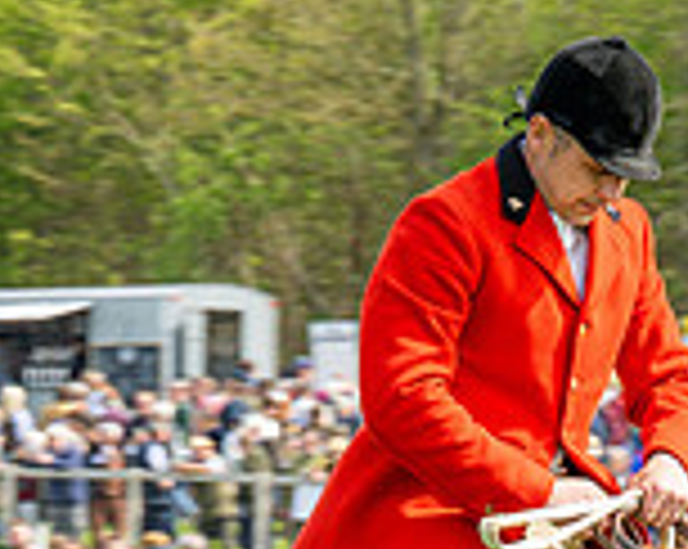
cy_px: 999
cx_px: 419
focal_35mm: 675
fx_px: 13727
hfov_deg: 2.9
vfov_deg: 2.3
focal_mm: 104
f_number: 9
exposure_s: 1/160
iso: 100
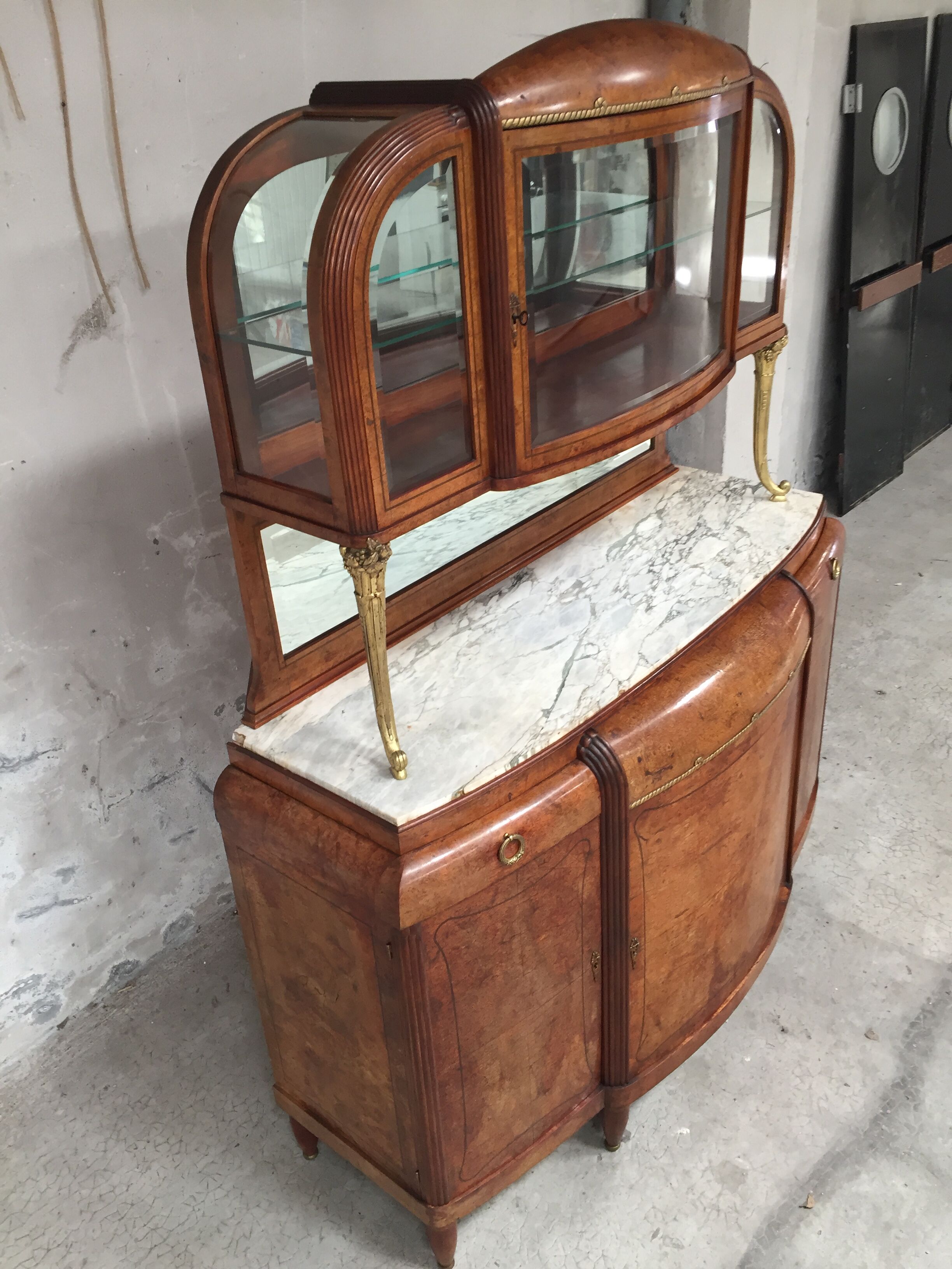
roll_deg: +5.1
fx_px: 1063
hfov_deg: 48.2
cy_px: 634
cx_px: 476
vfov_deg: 61.7
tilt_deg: -29.9
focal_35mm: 29
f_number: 2.2
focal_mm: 4.15
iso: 80
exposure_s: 1/33
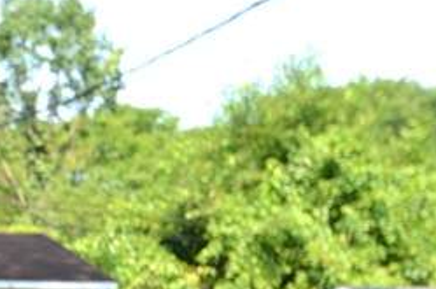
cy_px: 476
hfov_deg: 18.9
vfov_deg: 13.6
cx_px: -260
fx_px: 1112
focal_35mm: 92
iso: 100
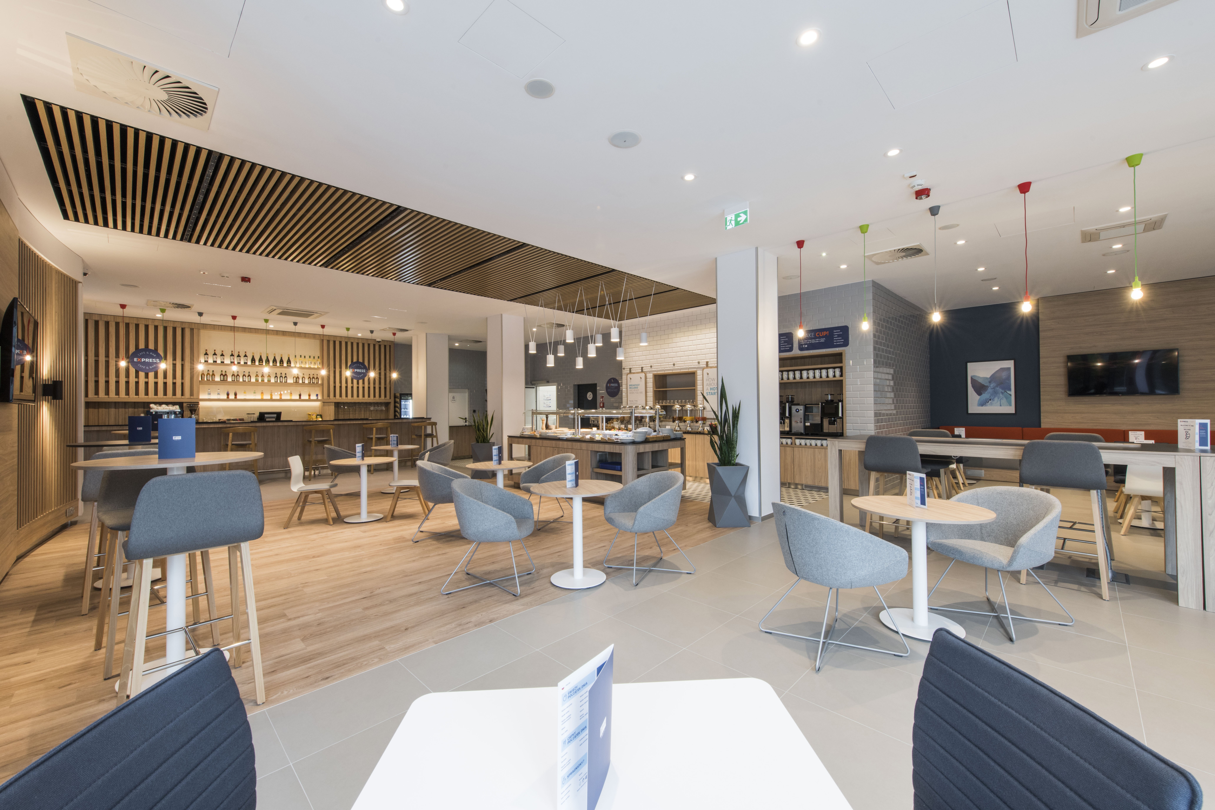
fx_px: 472
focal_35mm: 14
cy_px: 405
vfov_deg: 81.2
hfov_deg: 104.3
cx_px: 608
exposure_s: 1/5
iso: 320
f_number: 16
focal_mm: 14
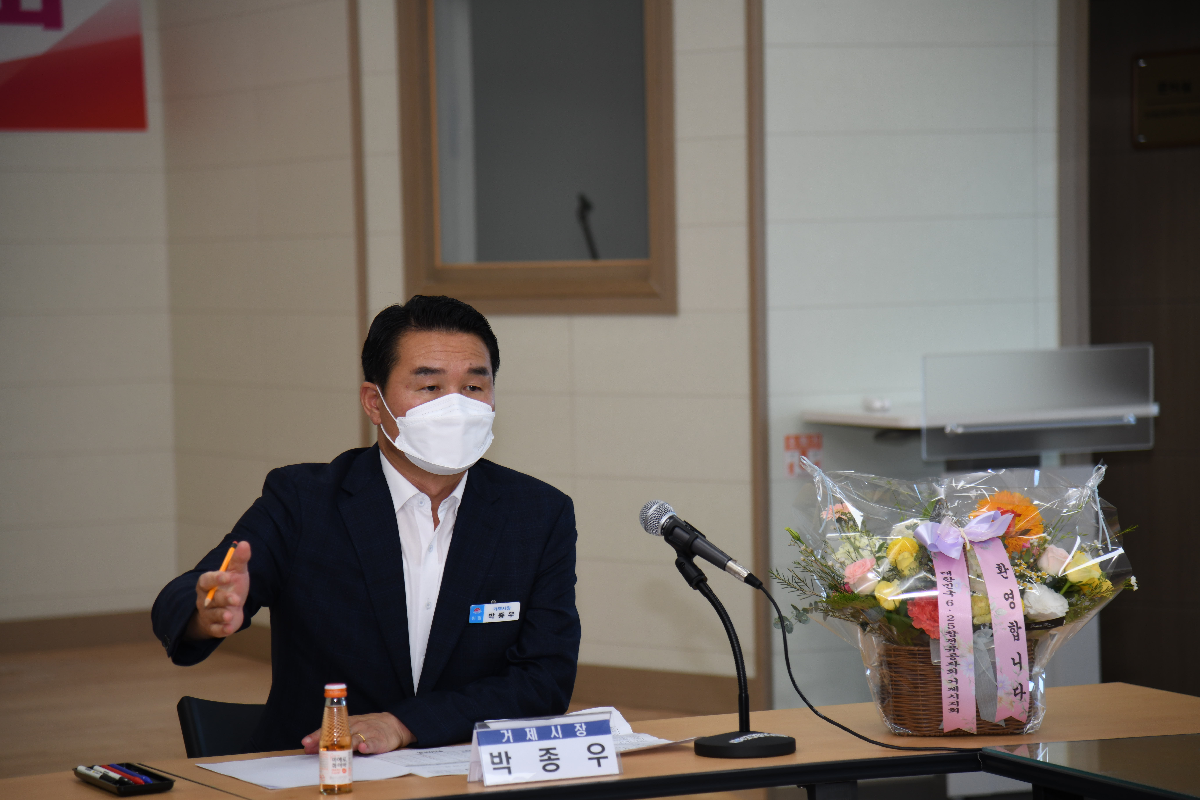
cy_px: 400
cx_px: 600
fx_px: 4000
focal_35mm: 120
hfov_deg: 17.1
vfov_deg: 11.4
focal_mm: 120
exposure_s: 1/250
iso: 400
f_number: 4
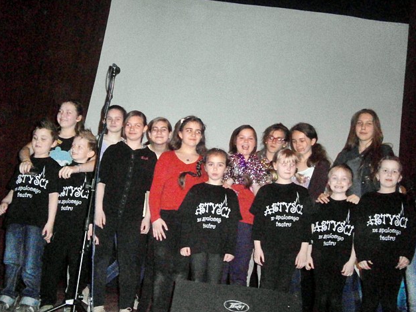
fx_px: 577
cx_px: 204
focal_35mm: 48
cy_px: 158
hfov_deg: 39.7
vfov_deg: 30.3
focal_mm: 8.3
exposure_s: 1/250
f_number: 3.4
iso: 1600
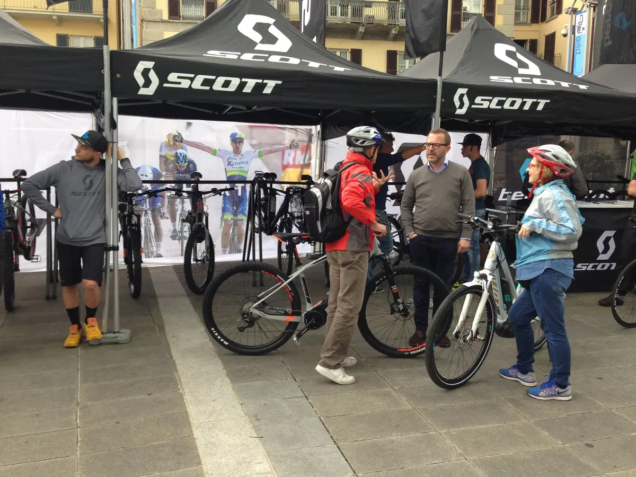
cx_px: 318
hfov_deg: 55.4
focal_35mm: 33
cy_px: 238
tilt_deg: -8.8
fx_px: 606
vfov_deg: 42.9
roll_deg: -0.3
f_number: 2.4
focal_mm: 4.12
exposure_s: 1/120
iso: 64
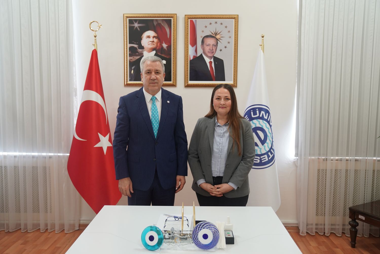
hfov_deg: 57.2
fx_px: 348
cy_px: 127
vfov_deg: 40.0
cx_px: 190
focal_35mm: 33
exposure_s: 1/125
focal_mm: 33
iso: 1000
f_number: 3.2
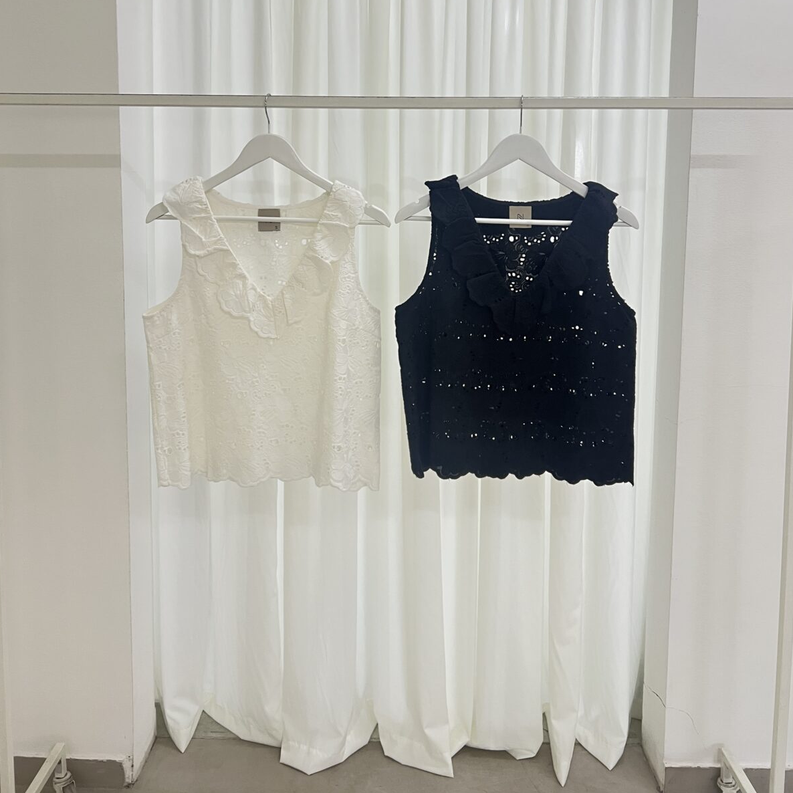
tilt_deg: -6.2
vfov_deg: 51.5
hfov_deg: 52.5
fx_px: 803
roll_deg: -0.1
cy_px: 259
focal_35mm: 31
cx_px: 397
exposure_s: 1/50
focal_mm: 5.7
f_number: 1.5
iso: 160
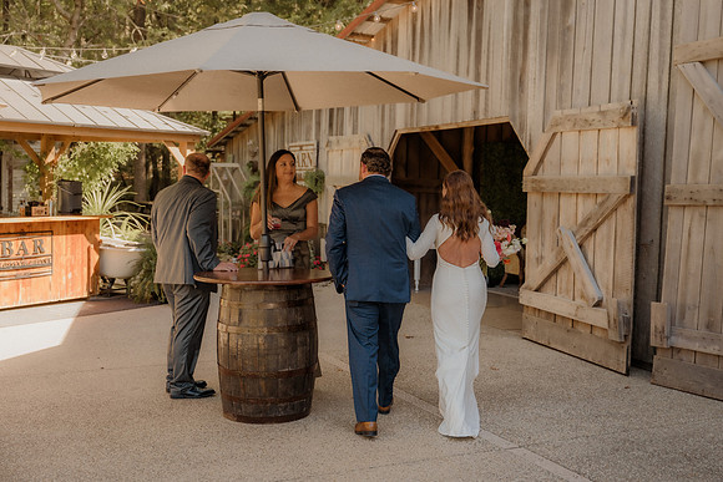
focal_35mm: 43
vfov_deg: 31.0
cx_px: 378
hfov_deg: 45.1
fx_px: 869
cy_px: 242
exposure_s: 1/500
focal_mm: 40
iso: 400
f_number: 2.8
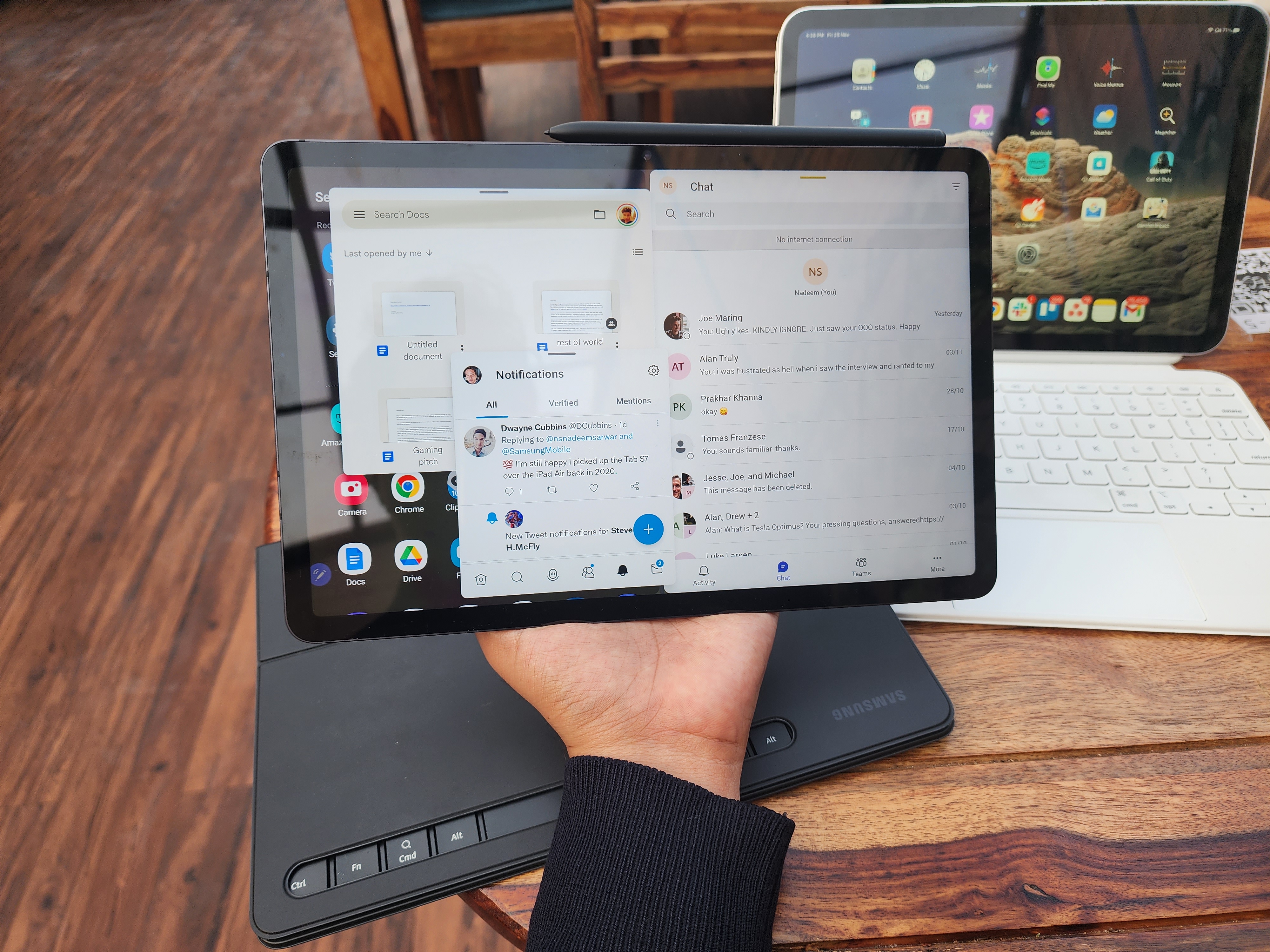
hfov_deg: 73.9
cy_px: 476
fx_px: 844
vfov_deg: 58.9
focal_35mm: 23
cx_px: 635
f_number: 1.8
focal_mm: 6.4
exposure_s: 1/180
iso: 50
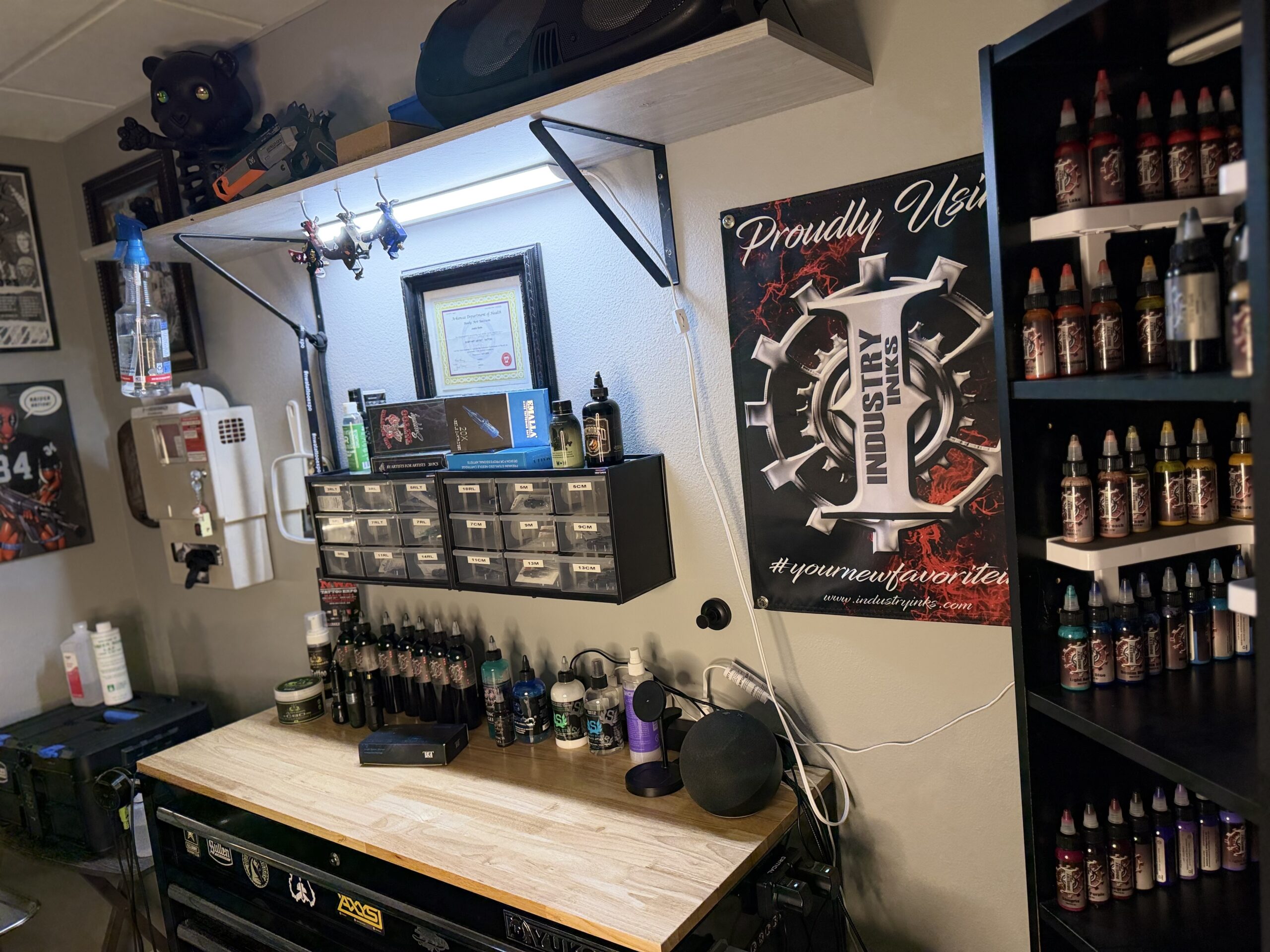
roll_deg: +6.7
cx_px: 635
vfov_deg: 56.8
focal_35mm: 24
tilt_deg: -8.1
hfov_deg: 71.6
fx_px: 881
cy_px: 476
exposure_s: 1/120
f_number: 1.78
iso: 250
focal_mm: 6.76
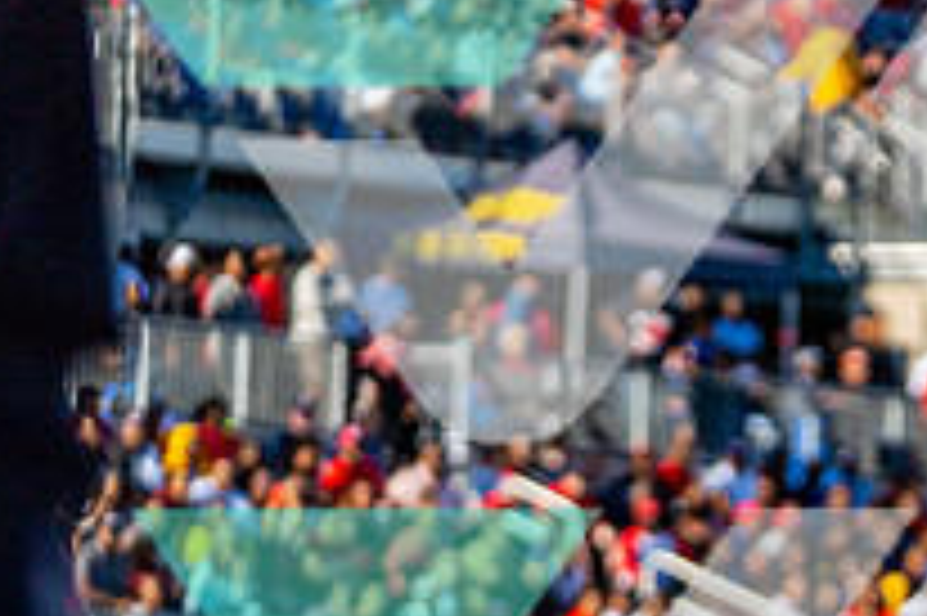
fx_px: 8413
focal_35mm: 327
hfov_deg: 6.2
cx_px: 1278
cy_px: 749
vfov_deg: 4.2
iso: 400
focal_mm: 116
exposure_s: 1/3200
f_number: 3.2
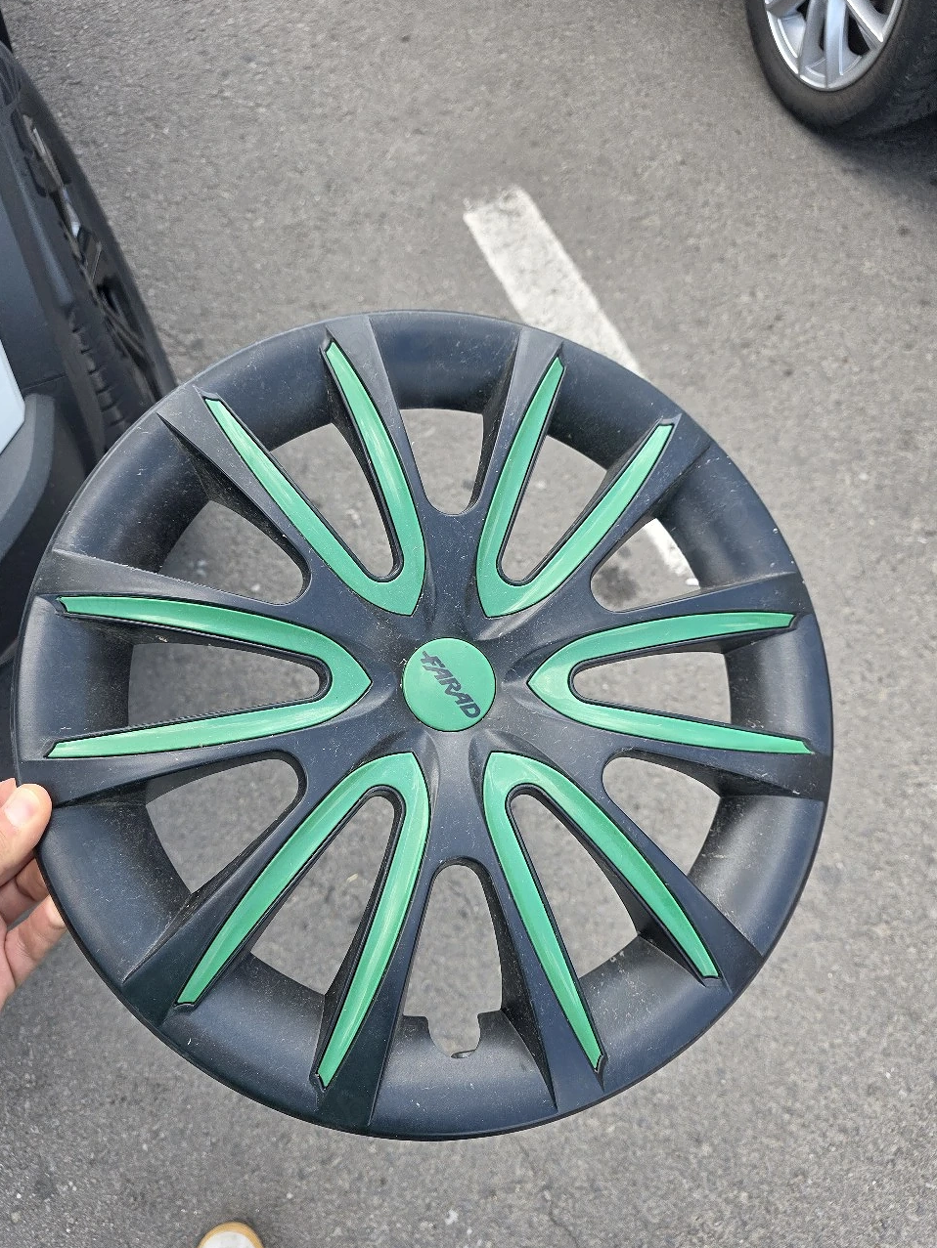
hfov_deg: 56.8
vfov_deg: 71.6
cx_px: 456
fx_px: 866
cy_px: 615
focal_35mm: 24
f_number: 1.7
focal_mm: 6.3
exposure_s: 1/370
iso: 50
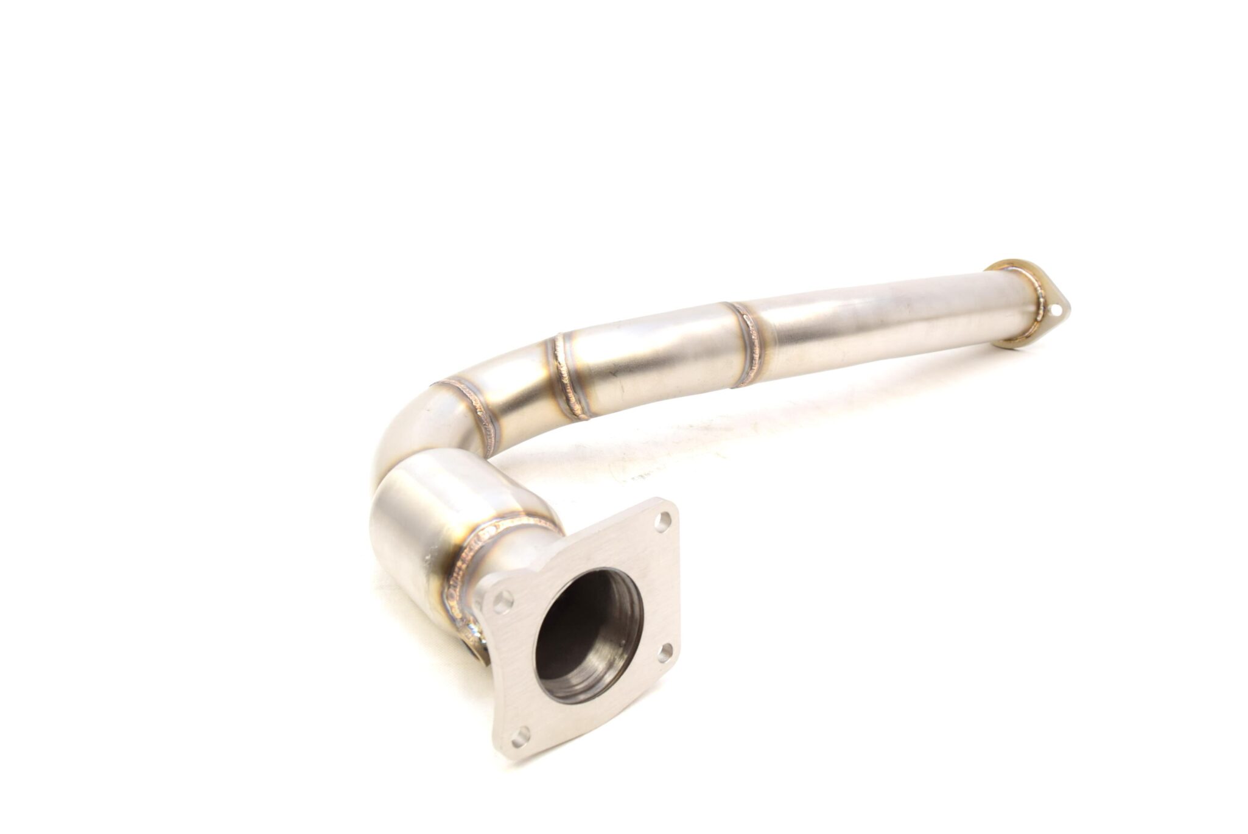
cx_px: 624
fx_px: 1093
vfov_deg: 41.8
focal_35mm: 32
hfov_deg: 59.5
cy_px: 417
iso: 400
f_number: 5.6
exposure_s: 1/125
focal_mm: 21
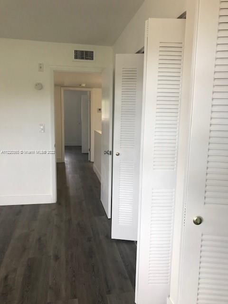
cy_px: 152
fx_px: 246
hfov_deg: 49.7
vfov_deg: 63.4
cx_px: 114
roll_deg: -0.5
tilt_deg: -7.3
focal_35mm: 28
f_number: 1.8
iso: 40
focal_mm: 3.99
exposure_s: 1/120
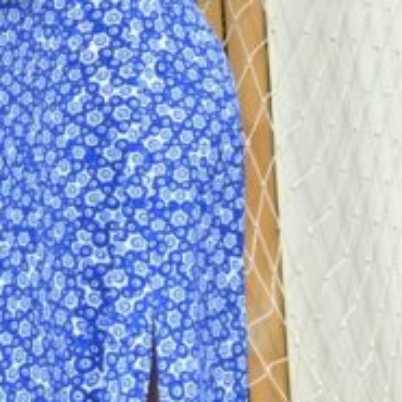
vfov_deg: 7.4
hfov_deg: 7.4
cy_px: 146
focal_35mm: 236
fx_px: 3101
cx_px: 17
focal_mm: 38
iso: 100
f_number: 8
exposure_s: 1/250
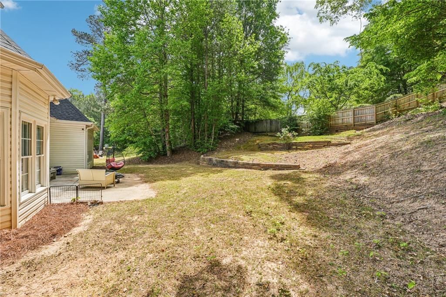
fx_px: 181
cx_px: 223
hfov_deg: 102.0
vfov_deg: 78.7
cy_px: 148
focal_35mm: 15
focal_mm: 14.6
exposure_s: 1/100
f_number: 8
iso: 100
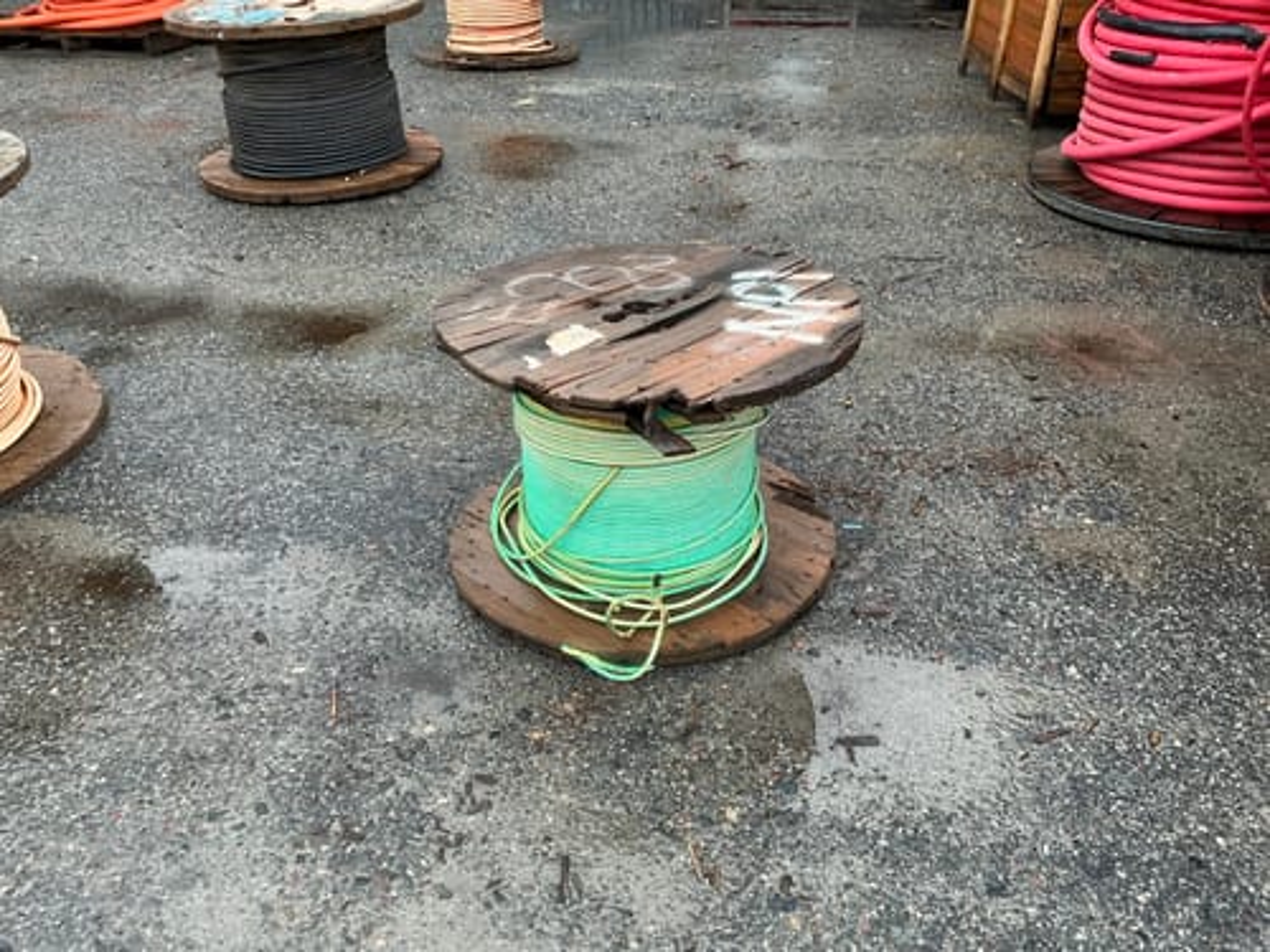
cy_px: 476
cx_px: 635
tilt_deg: -32.6
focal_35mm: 28
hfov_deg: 63.4
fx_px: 1027
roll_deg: -2.2
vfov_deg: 49.7
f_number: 1.8
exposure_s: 1/122
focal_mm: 3
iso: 20
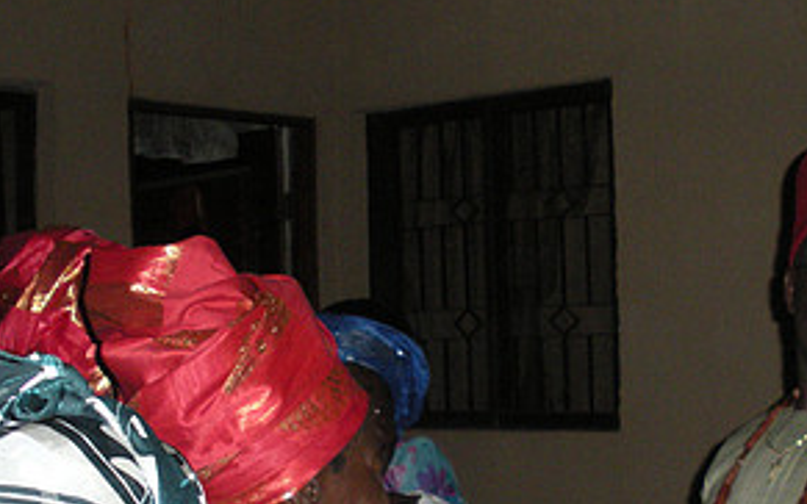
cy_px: 492
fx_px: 1672
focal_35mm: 76
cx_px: 616
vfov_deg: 16.8
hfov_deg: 26.7
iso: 235
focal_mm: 6.3
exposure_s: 1/60
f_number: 3.5
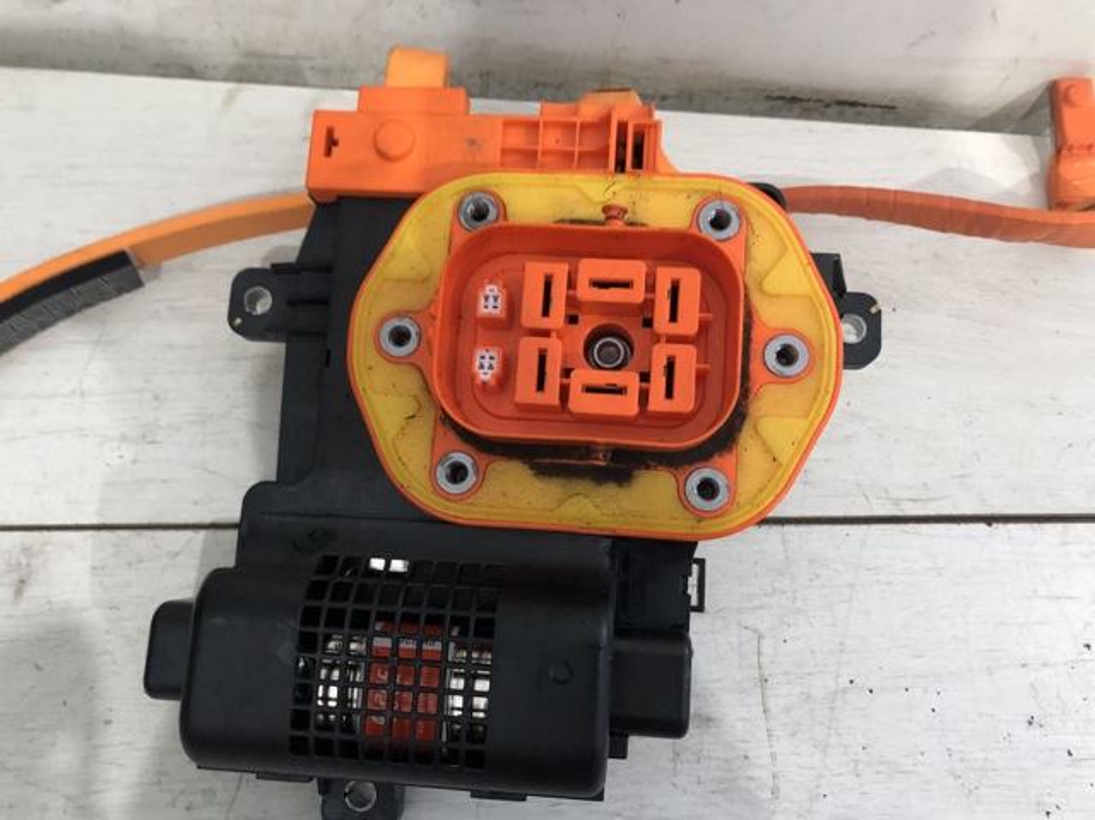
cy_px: 410
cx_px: 548
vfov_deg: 49.7
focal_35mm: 28
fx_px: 885
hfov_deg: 63.5
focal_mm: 3.99
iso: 100
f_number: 1.8
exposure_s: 1/9
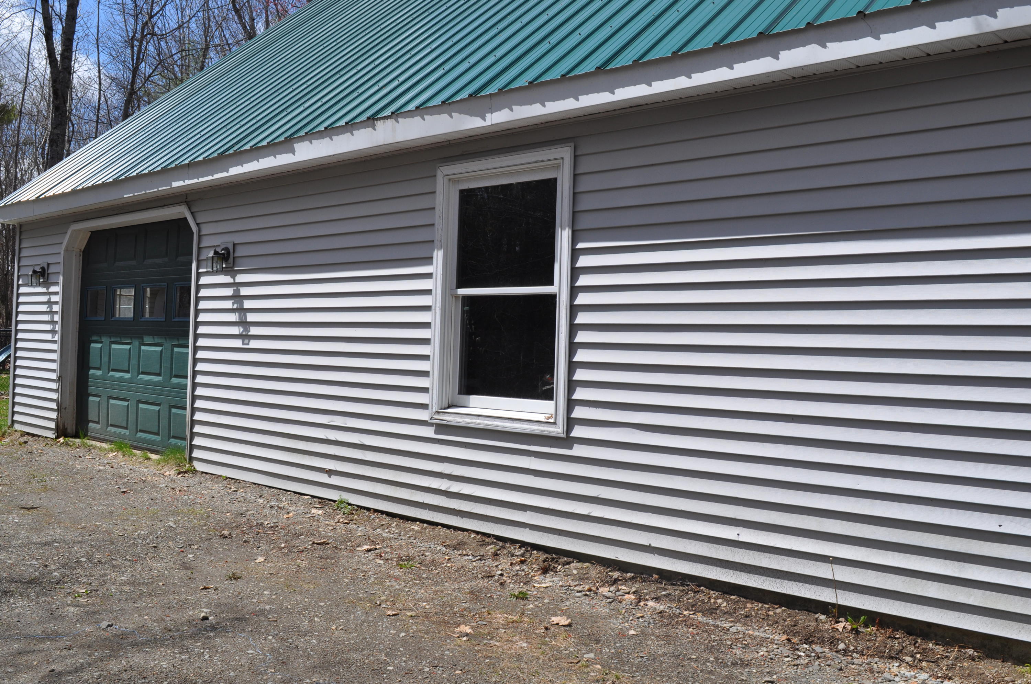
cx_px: 516
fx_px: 987
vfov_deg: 38.3
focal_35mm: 34
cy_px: 342
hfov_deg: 55.2
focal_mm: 23
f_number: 10
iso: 200
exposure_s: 1/400
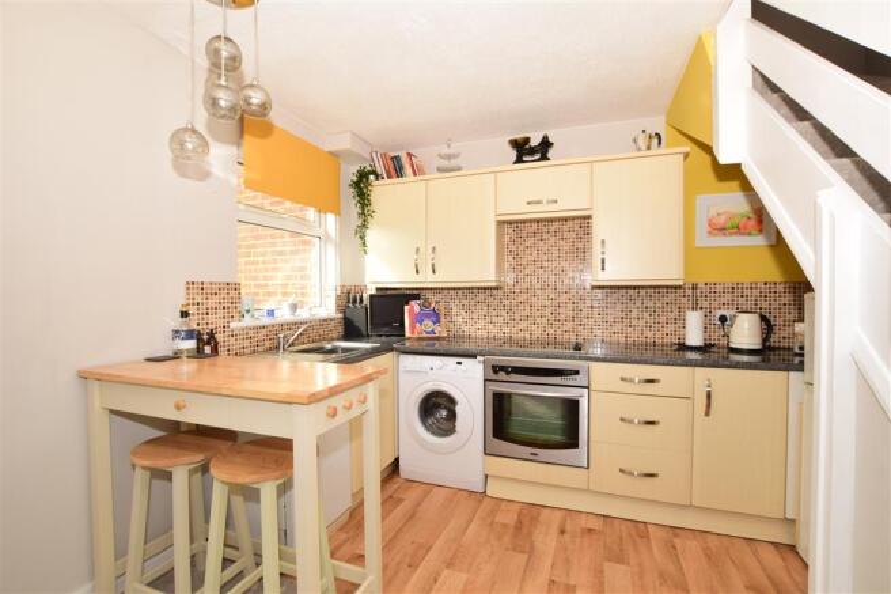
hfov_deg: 100.4
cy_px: 297
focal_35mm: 15
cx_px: 446
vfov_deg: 77.3
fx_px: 371
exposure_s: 1/200
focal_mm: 10
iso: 400
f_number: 7.1
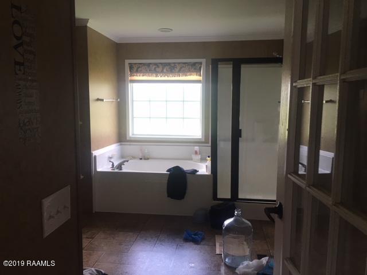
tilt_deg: -6.7
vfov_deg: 48.2
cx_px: 184
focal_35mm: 29
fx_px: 307
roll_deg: -0.4
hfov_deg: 61.7
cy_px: 138
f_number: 2.2
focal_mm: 4.15
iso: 25
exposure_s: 1/30
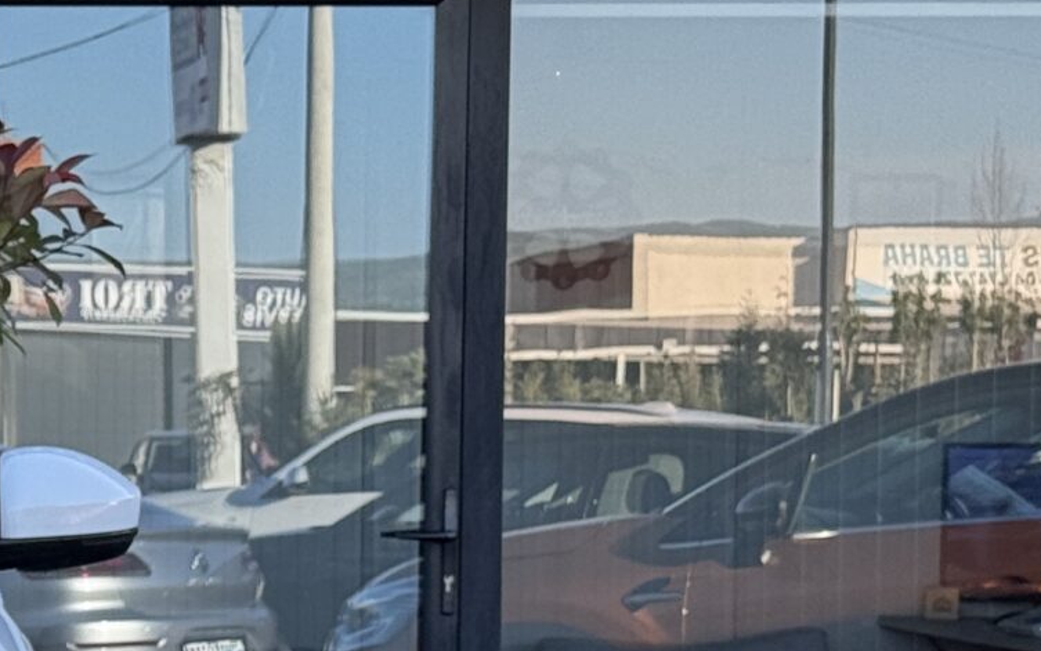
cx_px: -675
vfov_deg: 7.6
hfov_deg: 11.4
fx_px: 4909
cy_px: 565
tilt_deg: -1.0
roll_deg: -0.1
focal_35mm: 173
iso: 64
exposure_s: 1/747
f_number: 1.78
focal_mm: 6.76
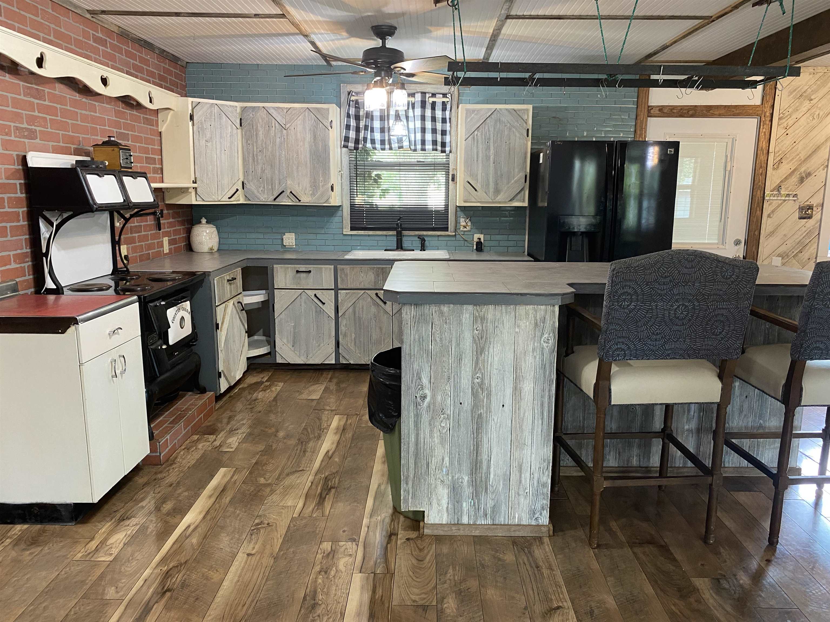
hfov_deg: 67.3
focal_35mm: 26
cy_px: 311
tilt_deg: -9.0
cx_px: 415
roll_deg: -0.8
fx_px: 623
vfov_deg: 53.1
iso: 250
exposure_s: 1/60
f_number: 1.8
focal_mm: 4.25
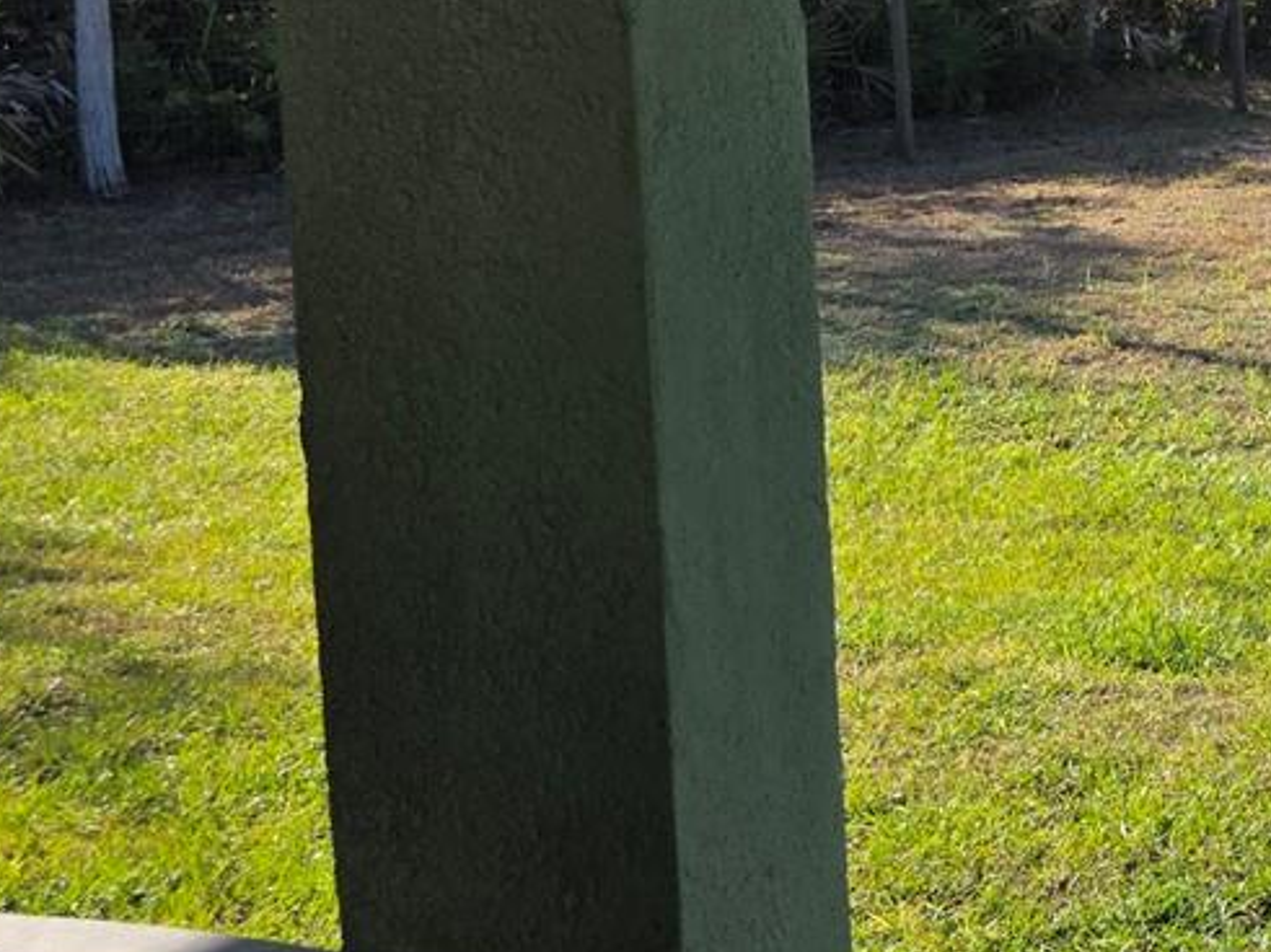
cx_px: 1991
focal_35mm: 75
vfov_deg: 19.3
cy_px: 132
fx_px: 2753
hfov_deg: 21.2
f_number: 1.7
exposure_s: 1/3737
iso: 80
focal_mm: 6.3
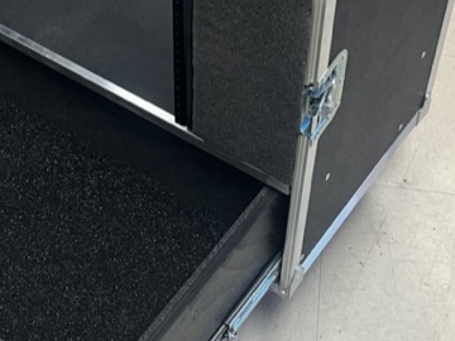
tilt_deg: -44.8
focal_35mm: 74
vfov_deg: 19.6
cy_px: 49
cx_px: 92
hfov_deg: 25.9
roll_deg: +6.5
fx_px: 973
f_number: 1.5
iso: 100
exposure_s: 1/60
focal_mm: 5.7
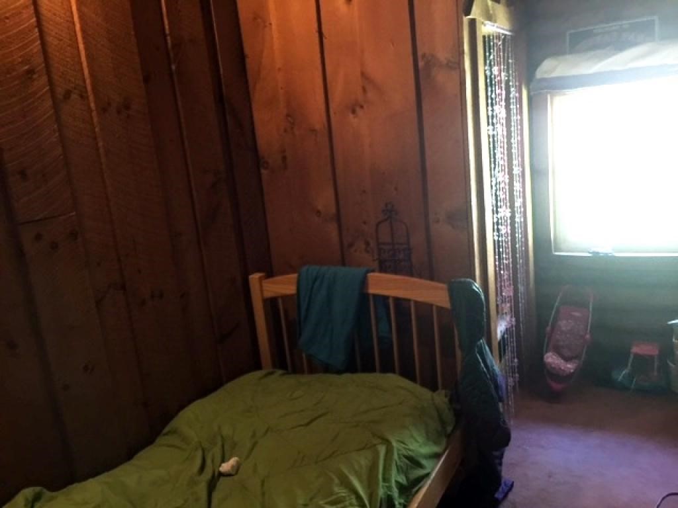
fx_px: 568
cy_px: 254
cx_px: 339
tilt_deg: -17.6
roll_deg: +4.9
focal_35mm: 29
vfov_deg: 48.2
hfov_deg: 61.7
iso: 125
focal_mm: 4.15
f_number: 2.2
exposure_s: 1/4
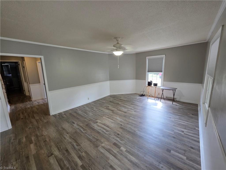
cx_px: 113
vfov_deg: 89.9
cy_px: 85
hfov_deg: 106.2
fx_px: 85
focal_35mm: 13
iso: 160
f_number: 1.9
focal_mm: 2.2
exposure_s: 1/60
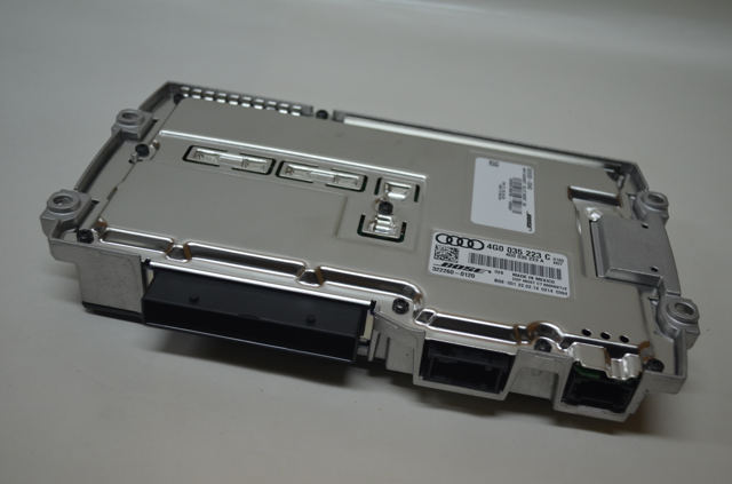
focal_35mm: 42
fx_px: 852
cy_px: 242
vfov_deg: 31.7
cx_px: 366
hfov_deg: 46.5
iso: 400
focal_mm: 28
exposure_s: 1/80
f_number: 4.5
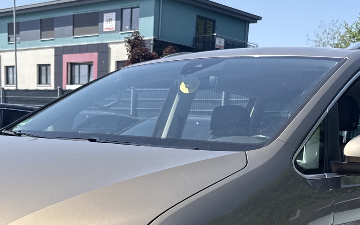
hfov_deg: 36.1
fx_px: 549
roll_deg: -1.5
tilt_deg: -14.7
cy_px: 265
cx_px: 141
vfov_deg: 21.6
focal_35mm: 56
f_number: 1.78
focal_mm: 6.76
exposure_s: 1/3021
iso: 80
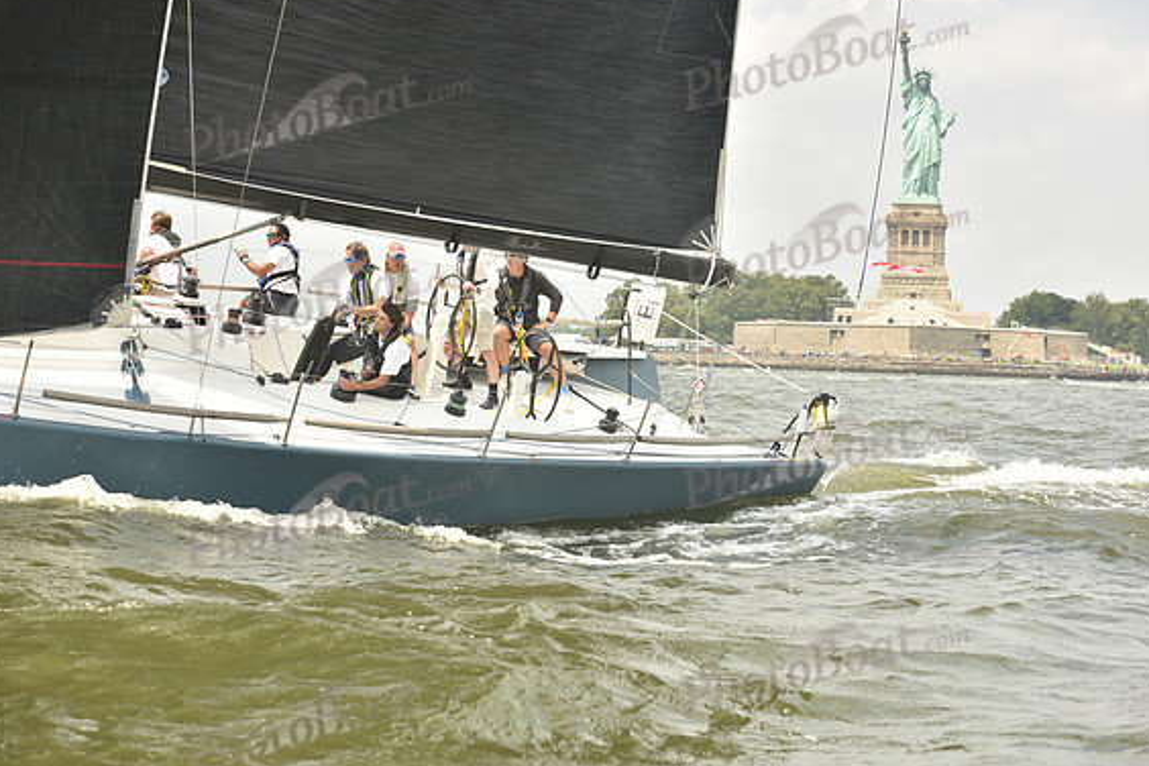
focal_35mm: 72
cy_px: 380
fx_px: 2298
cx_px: 579
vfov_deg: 18.9
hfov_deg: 28.1
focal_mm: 70
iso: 250
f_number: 6.3
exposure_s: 1/800
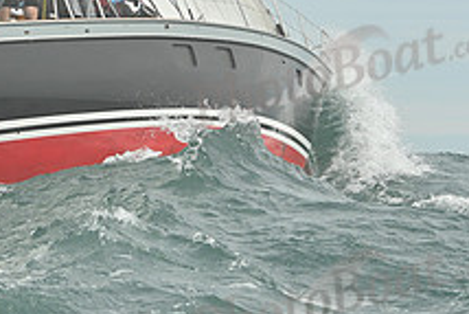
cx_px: 81
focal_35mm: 190
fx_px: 2477
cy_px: -12
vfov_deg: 7.2
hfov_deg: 10.8
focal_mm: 70
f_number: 8
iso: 320
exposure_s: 1/1250
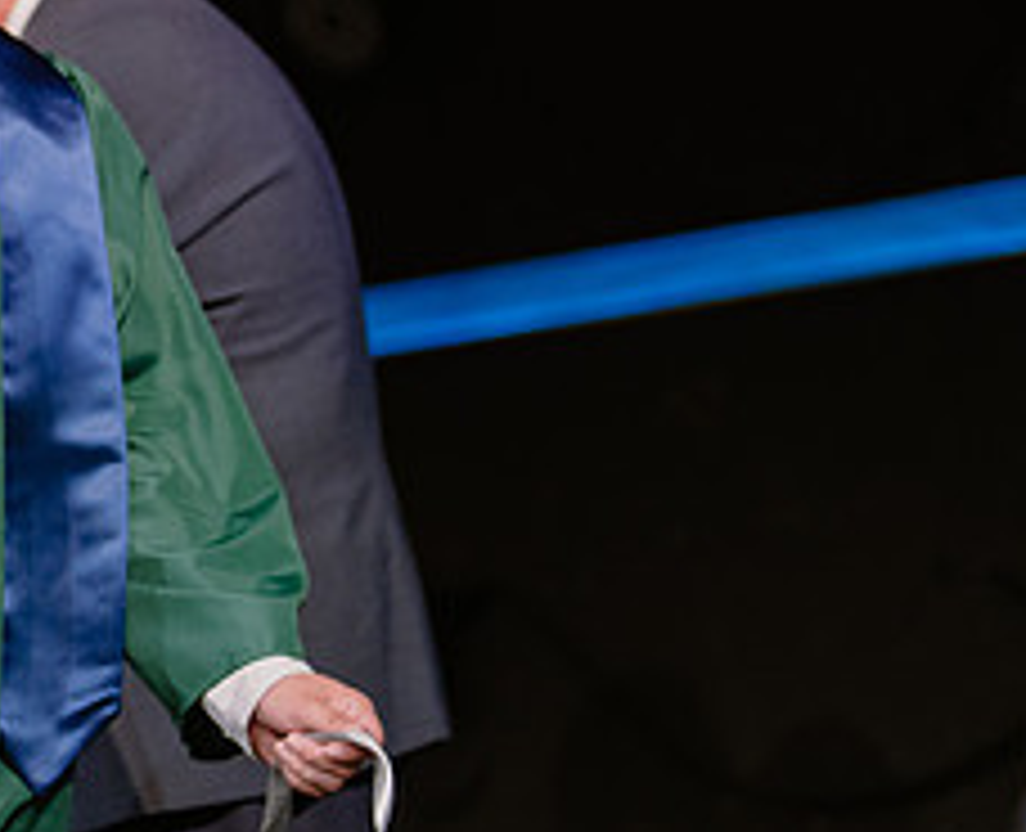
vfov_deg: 9.6
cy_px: 128
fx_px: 4916
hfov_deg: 11.7
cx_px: -210
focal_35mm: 161
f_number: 1.2
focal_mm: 50
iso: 640
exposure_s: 1/320
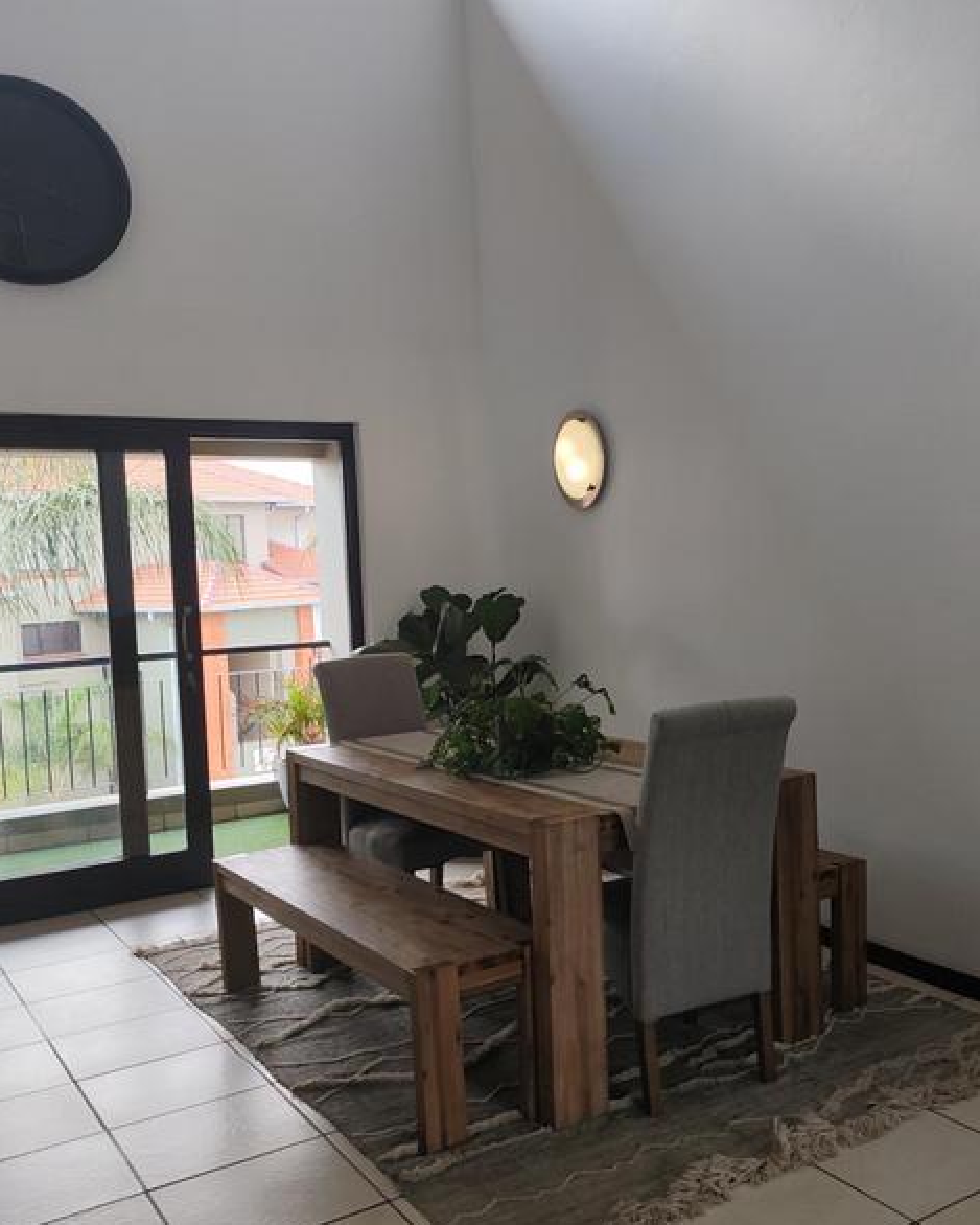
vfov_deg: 50.3
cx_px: 717
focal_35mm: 36
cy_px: 625
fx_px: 1305
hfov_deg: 40.2
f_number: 1.9
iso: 80
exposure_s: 1/100
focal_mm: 6.12
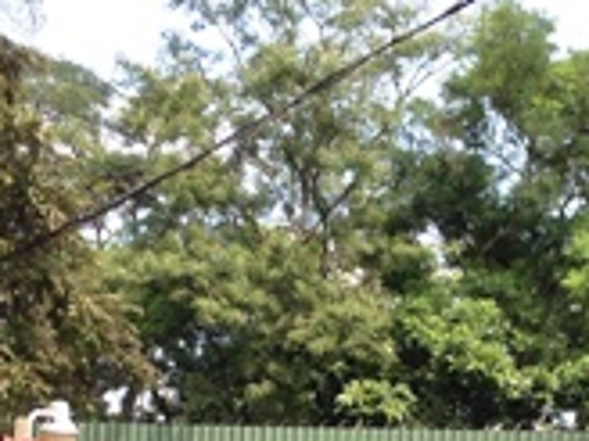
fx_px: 2195
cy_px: 653
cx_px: 481
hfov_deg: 15.2
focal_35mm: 129
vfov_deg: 11.1
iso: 50
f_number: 2.4
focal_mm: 4.12
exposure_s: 1/433
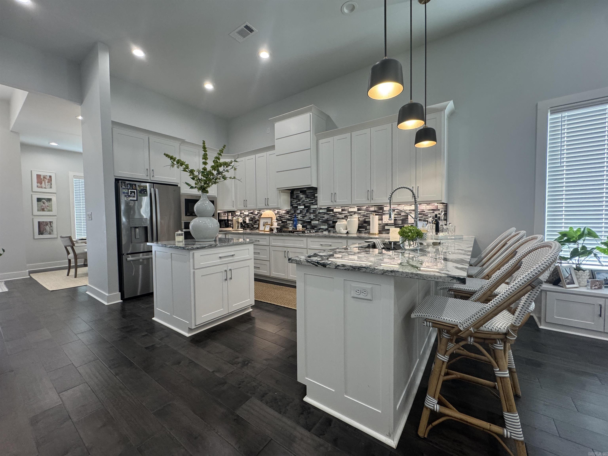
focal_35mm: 14
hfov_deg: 102.1
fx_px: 246
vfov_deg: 85.7
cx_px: 304
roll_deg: +0.8
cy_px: 228
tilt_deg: -2.2
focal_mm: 2.22
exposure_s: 1/120
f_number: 2.2
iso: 200
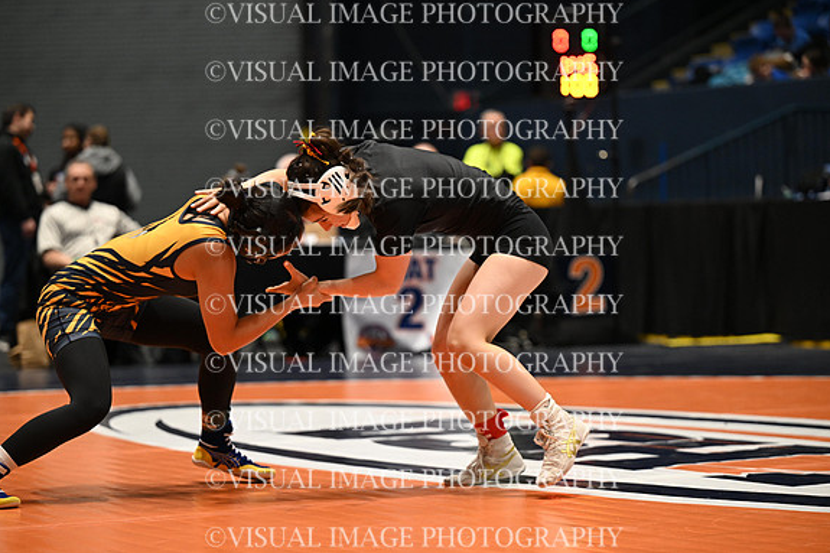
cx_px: 414
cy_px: 275
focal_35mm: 105
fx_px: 2420
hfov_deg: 19.5
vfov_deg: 13.0
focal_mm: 104
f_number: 2.8
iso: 2800
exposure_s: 1/767
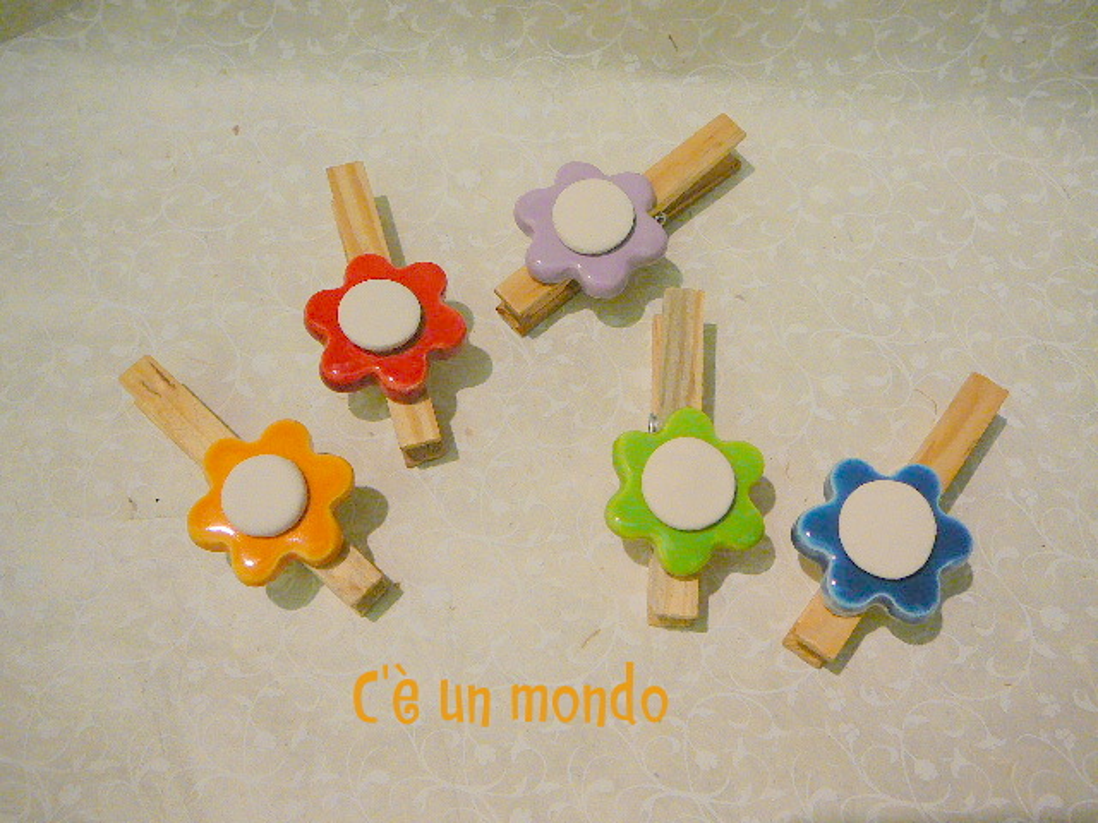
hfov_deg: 52.6
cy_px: 412
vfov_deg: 40.7
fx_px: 1110
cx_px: 549
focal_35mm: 35
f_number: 2.8
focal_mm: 5.2
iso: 200
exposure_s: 1/60
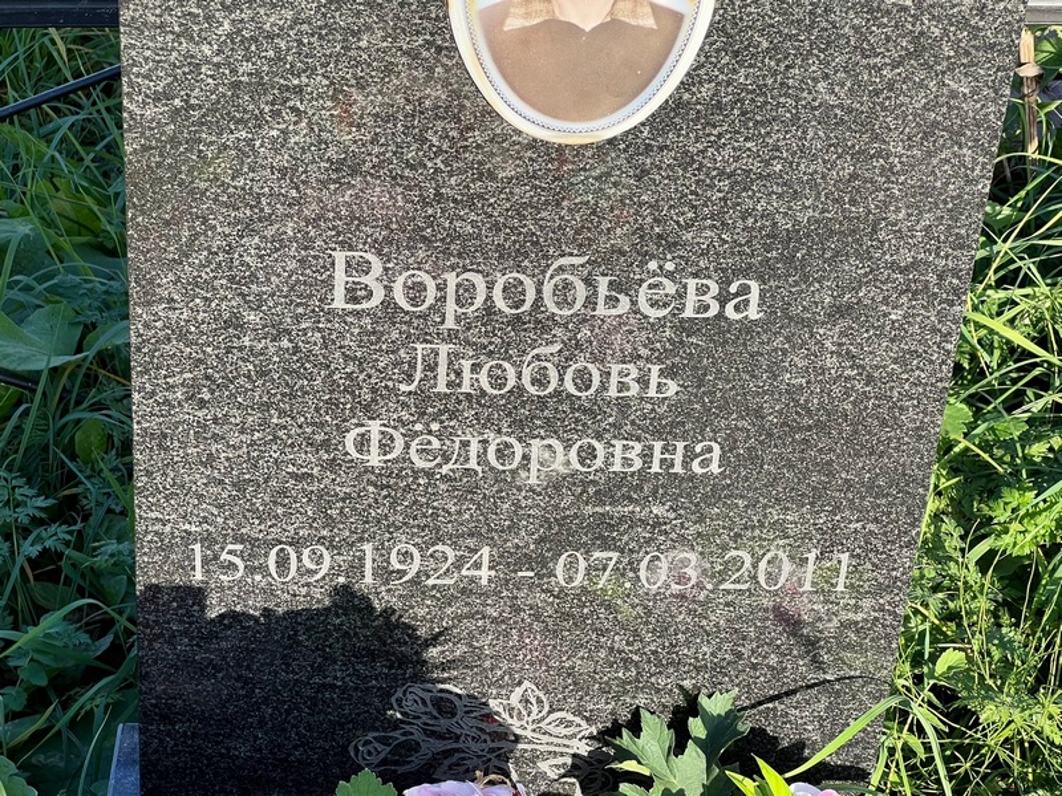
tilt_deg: -32.4
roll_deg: -2.6
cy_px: 398
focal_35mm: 77
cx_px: 531
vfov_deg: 19.1
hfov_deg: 25.3
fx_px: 2362
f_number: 2.8
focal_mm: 9
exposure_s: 1/154
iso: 32
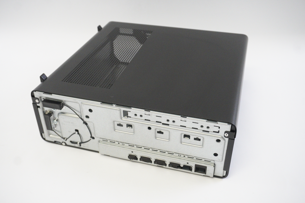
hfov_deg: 51.3
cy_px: 102
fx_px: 317
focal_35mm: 38
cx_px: 152
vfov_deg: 35.4
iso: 5000
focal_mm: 25
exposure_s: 1/200
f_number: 5.6
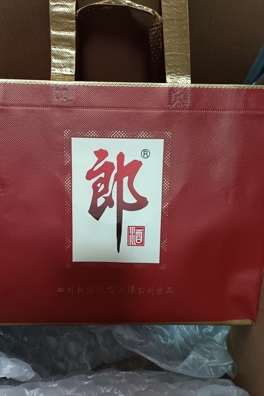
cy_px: 194
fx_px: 319
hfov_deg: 44.9
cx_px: 118
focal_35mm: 29
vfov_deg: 63.7
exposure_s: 1/25
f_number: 1.8
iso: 3588
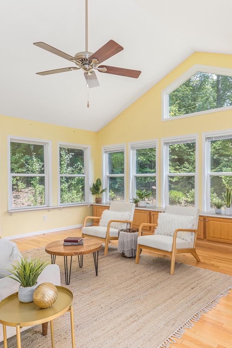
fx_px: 242
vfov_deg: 71.5
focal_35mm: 25
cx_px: 135
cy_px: 181
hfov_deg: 51.1
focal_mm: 14
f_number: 7.1
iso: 320
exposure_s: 1/125
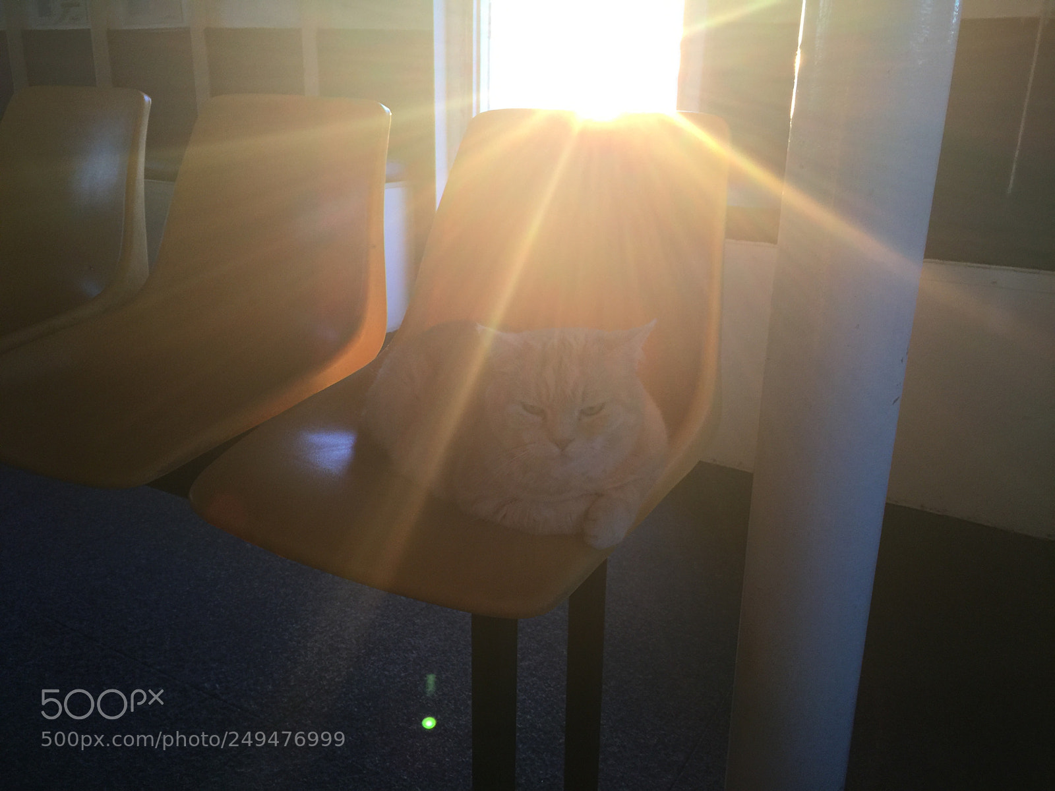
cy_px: 396
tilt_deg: -19.5
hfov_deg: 61.7
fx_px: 884
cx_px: 528
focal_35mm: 29
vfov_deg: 48.2
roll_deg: -1.6
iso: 32
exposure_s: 1/33
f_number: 2.2
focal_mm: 4.15
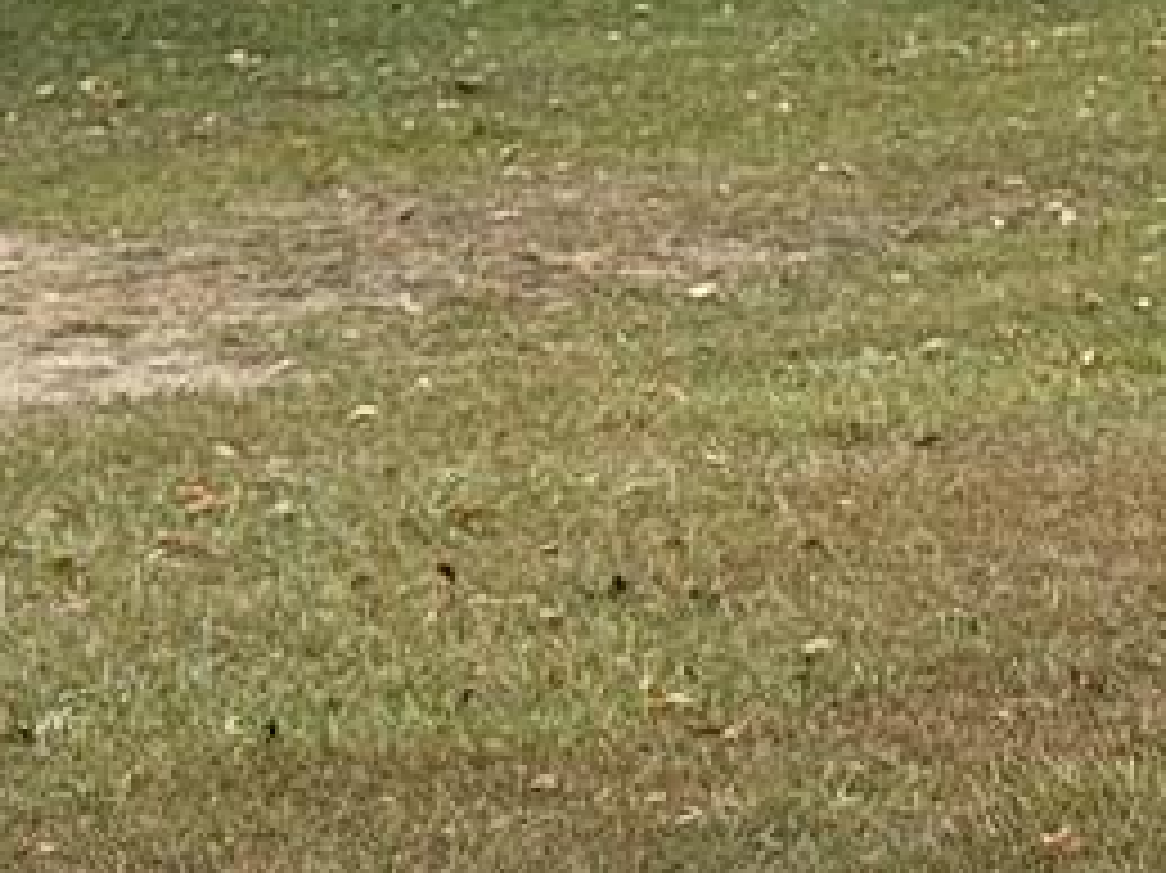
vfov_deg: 7.7
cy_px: -320
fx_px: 6397
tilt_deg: -0.5
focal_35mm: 190
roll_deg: -1.3
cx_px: 2107
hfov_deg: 9.9
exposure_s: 1/951
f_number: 1.78
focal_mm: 6.76
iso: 64
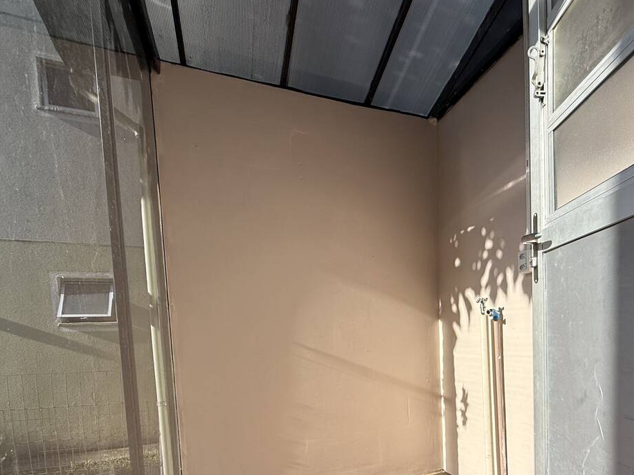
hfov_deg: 73.9
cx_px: 425
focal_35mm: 22
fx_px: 403
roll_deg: +1.2
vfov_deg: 58.0
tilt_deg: -1.8
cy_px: 355
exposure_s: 1/679
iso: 50
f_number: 2.2
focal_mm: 2.22
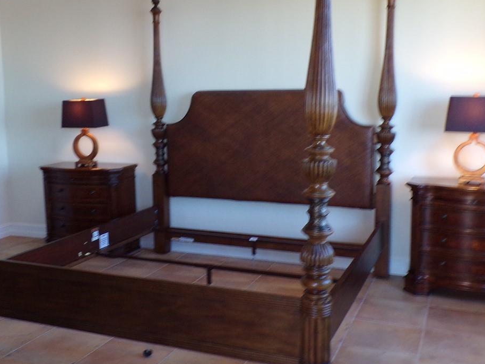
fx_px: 589
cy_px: 161
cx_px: 218
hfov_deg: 44.7
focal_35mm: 42
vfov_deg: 34.3
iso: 159
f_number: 3
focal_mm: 4.3
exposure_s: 1/34
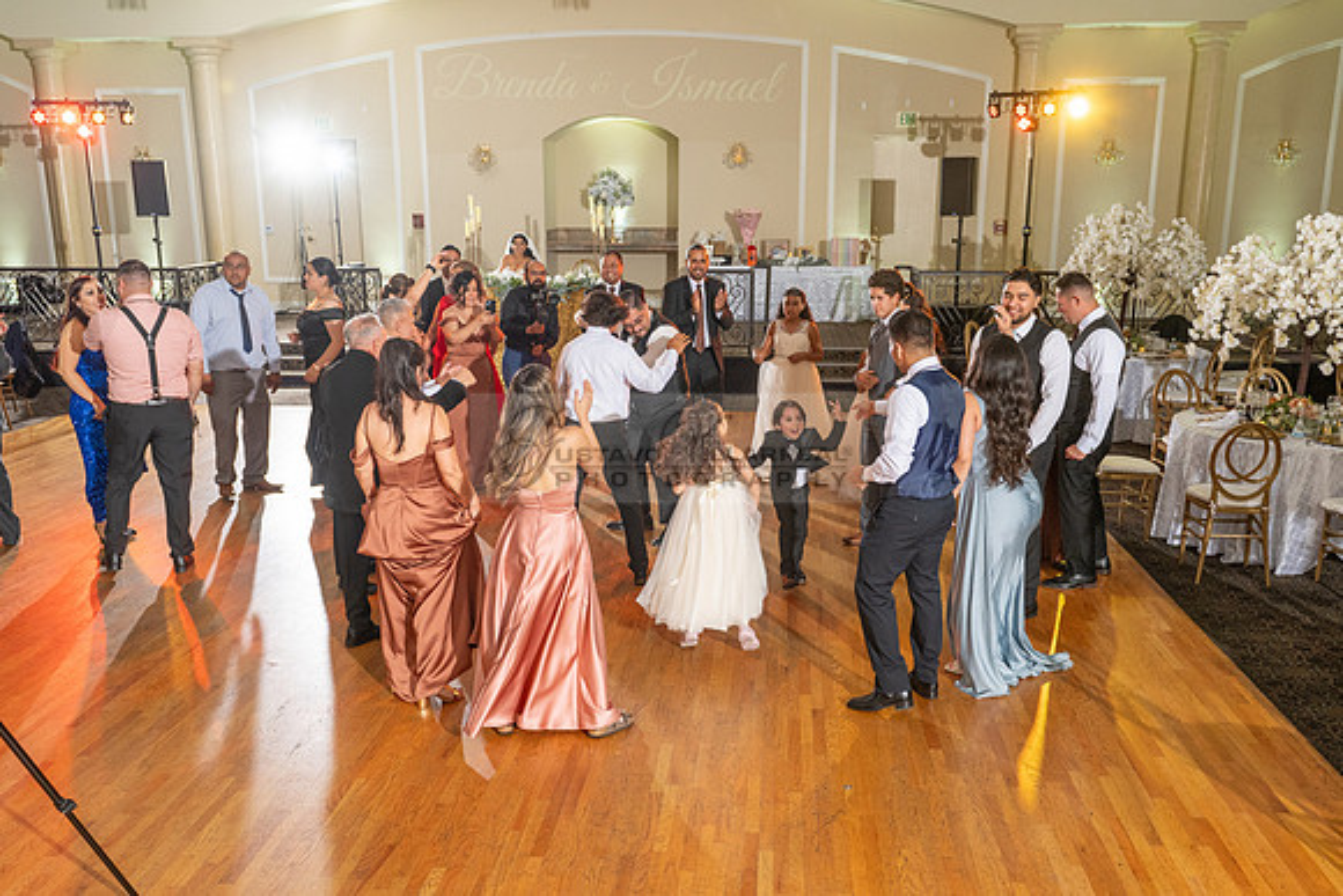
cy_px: 516
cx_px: 665
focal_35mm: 33
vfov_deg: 39.4
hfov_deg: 56.6
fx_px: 1248
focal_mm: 26
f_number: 4
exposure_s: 1/160
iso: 800
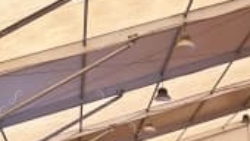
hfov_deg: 15.2
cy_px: 291
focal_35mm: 133
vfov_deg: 8.6
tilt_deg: -1.1
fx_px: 882
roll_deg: +3.0
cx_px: 351
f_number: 1.6
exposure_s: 1/122
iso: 100
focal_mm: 5.1
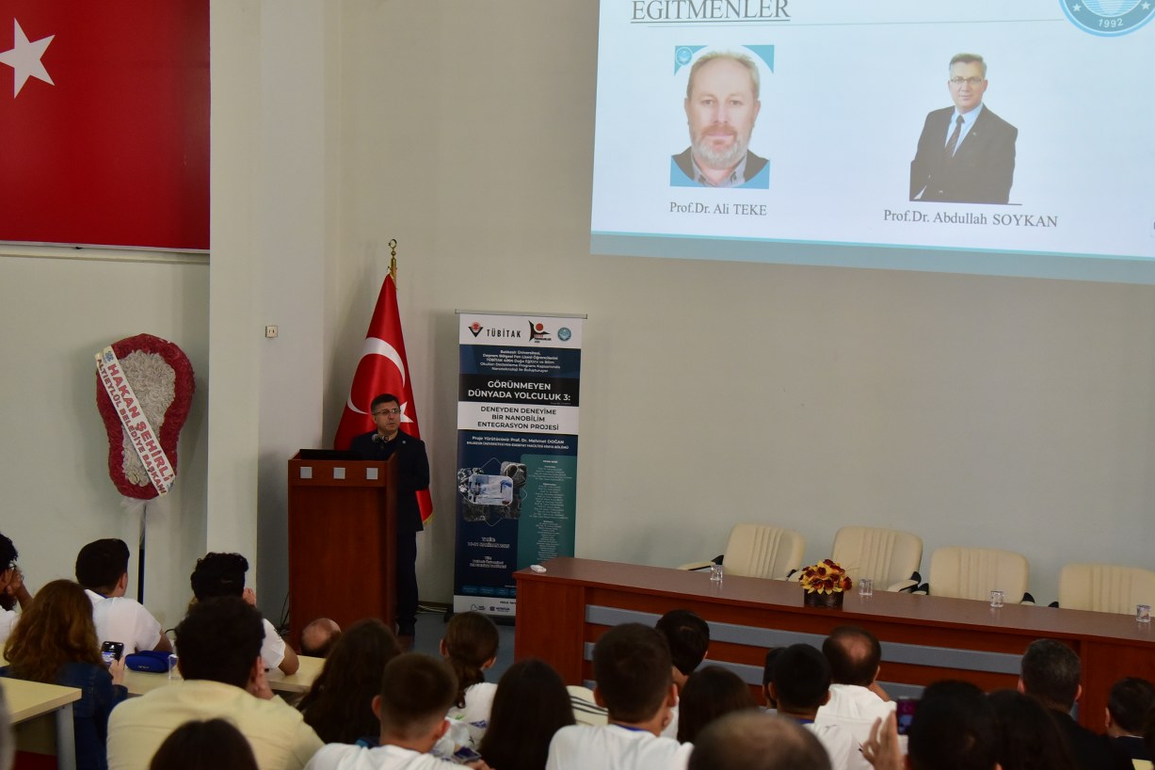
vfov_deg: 20.6
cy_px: 374
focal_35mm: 66
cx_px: 507
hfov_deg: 30.5
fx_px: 2117
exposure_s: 1/200
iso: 2500
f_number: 4
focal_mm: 50
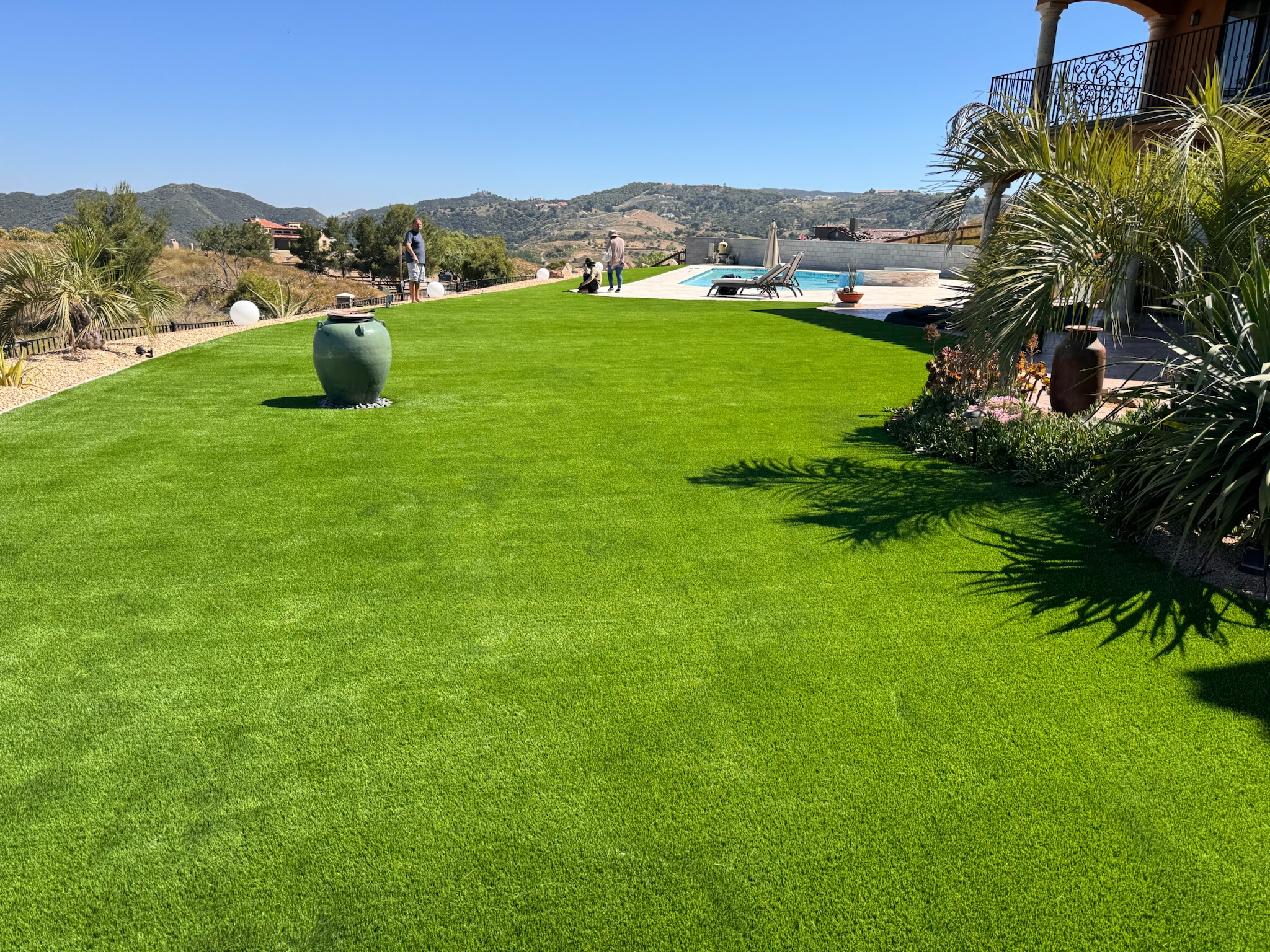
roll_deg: -3.3
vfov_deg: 56.8
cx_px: 635
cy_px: 476
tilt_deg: -17.0
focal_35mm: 24
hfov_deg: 71.6
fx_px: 881
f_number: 1.78
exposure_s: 1/2506
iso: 80
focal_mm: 6.76
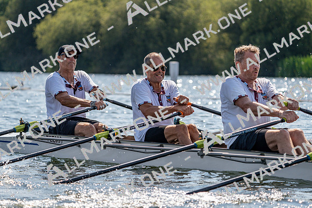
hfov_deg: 10.3
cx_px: 156
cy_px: 104
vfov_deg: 6.9
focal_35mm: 200
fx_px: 1734
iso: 200
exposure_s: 1/1600
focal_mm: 200
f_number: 5.6
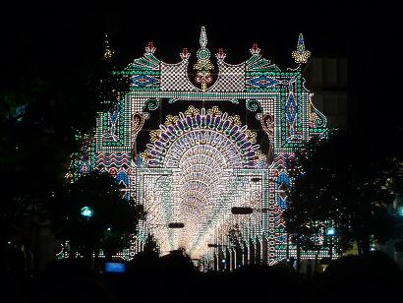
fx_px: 979
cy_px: 152
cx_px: 202
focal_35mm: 84
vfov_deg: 17.6
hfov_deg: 23.3
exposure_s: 1/40
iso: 160
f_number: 4.2
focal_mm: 8.5
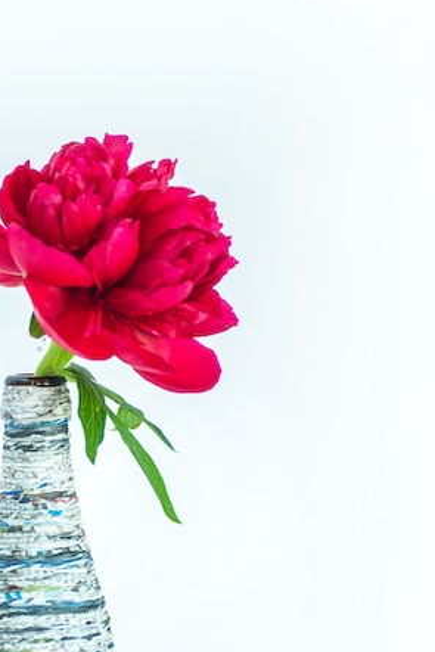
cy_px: 539
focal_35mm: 135
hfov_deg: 10.1
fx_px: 2445
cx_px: 41
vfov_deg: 15.1
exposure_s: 1/200
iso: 125
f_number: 3.5
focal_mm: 70
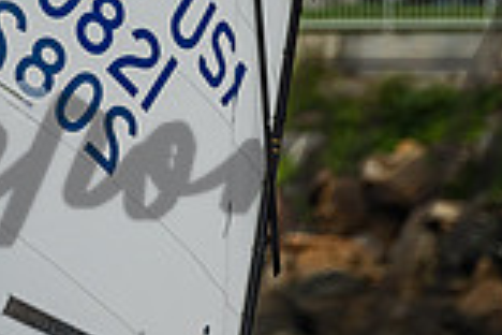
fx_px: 22309
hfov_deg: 1.3
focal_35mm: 1600
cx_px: 113
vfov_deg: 0.9
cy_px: 140
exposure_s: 1/3200
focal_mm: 400
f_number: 5.6
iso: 320
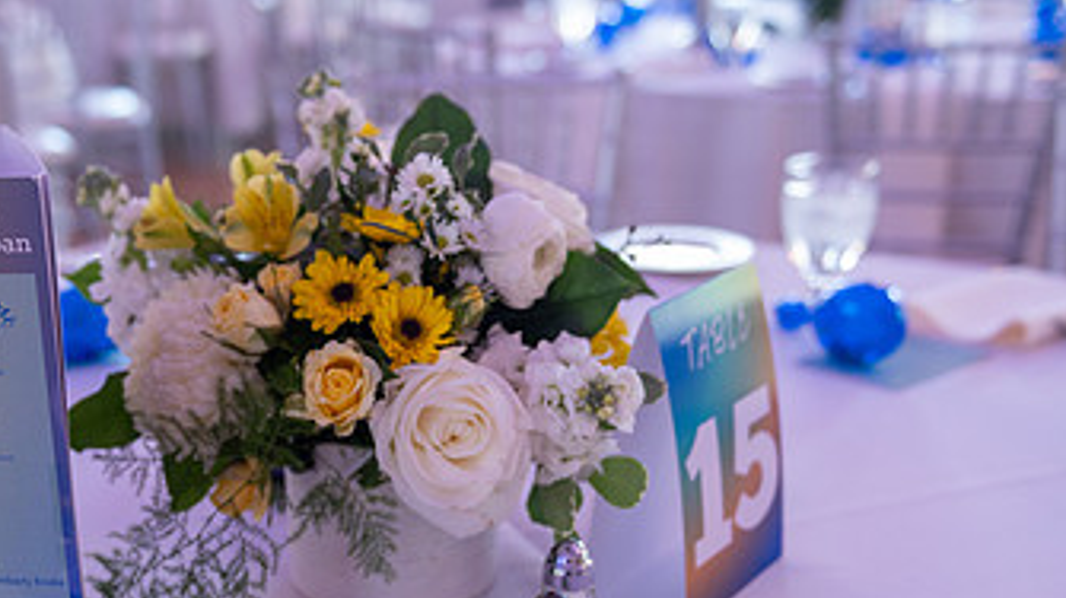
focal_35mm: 58
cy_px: 483
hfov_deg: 35.8
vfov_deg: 20.4
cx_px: 398
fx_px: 1639
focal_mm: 32
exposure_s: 1/80
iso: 1000
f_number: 3.2
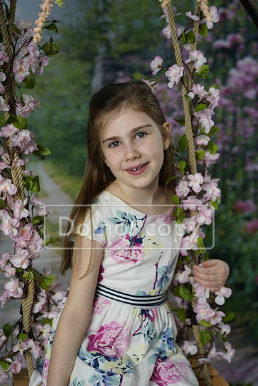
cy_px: 193
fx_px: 537
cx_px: 129
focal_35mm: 50
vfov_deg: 39.6
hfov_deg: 27.0
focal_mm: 50
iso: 200
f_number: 2
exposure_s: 1/160
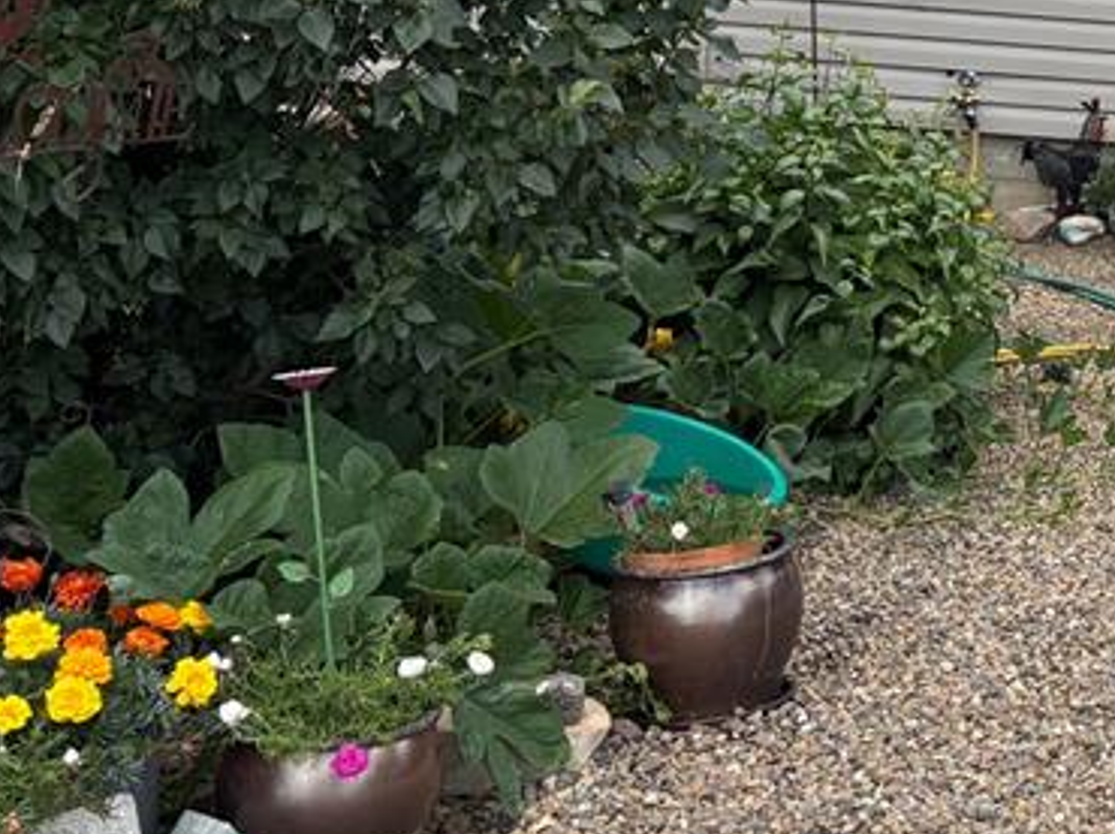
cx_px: 1525
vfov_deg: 19.8
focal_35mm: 72
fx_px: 2318
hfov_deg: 23.3
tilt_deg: -0.3
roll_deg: -4.2
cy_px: 12
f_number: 1.6
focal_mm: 5.96
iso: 50
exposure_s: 1/1328
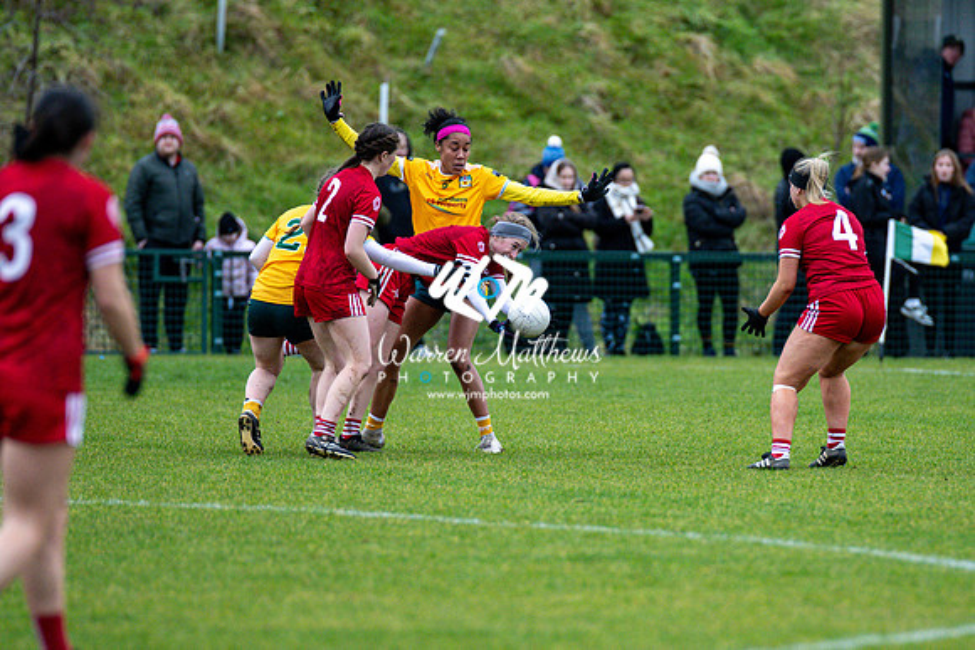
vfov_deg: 3.0
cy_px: 380
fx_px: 12327
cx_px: 617
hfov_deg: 4.5
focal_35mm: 455
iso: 2500
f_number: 2.8
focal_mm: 300
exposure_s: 1/1000
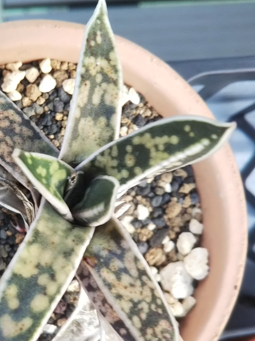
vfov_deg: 40.1
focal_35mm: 47
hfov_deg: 30.4
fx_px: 462
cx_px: 65
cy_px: 215
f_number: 2.2
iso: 50
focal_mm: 4
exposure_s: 1/30
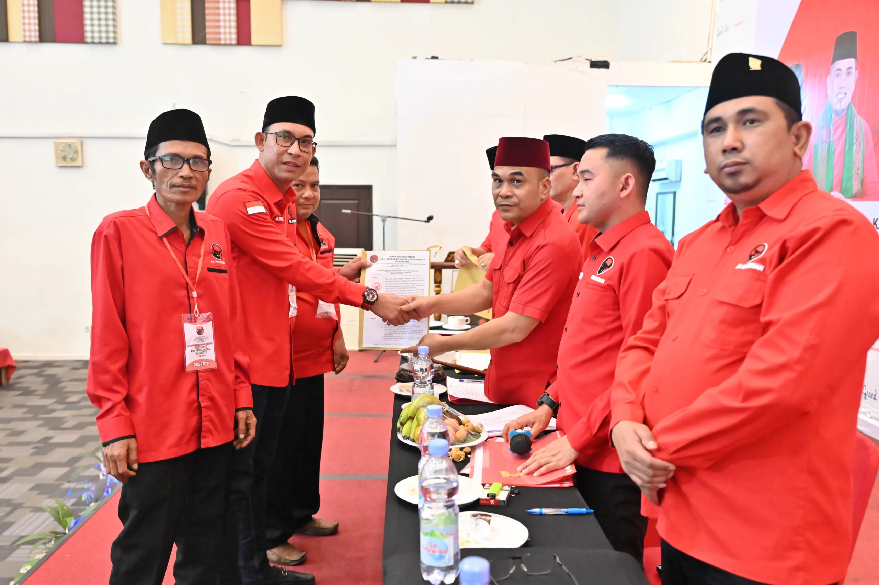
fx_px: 769
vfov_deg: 41.7
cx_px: 440
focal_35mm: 32
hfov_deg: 59.5
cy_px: 292
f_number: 4
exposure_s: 1/125
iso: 11400
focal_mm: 31.5
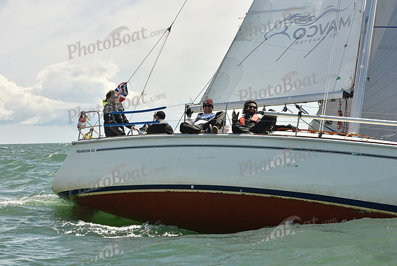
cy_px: 132
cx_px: 202
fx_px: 1015
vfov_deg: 14.9
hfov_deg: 22.1
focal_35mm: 92
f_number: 9
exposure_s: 1/800
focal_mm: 90
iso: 320
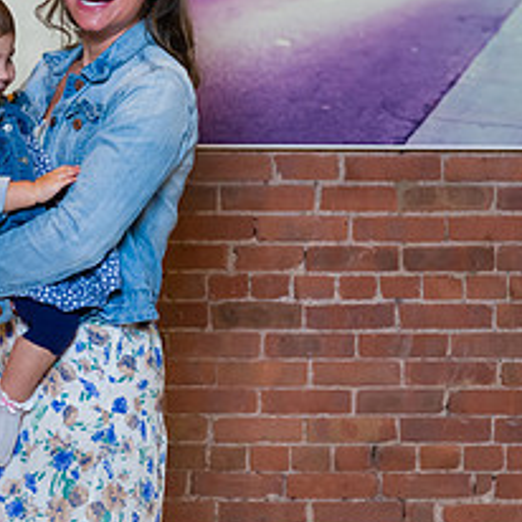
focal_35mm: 115
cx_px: 101
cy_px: 92
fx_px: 1962
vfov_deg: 15.0
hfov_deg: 15.1
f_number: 3.2
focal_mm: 48
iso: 1250
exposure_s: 1/200
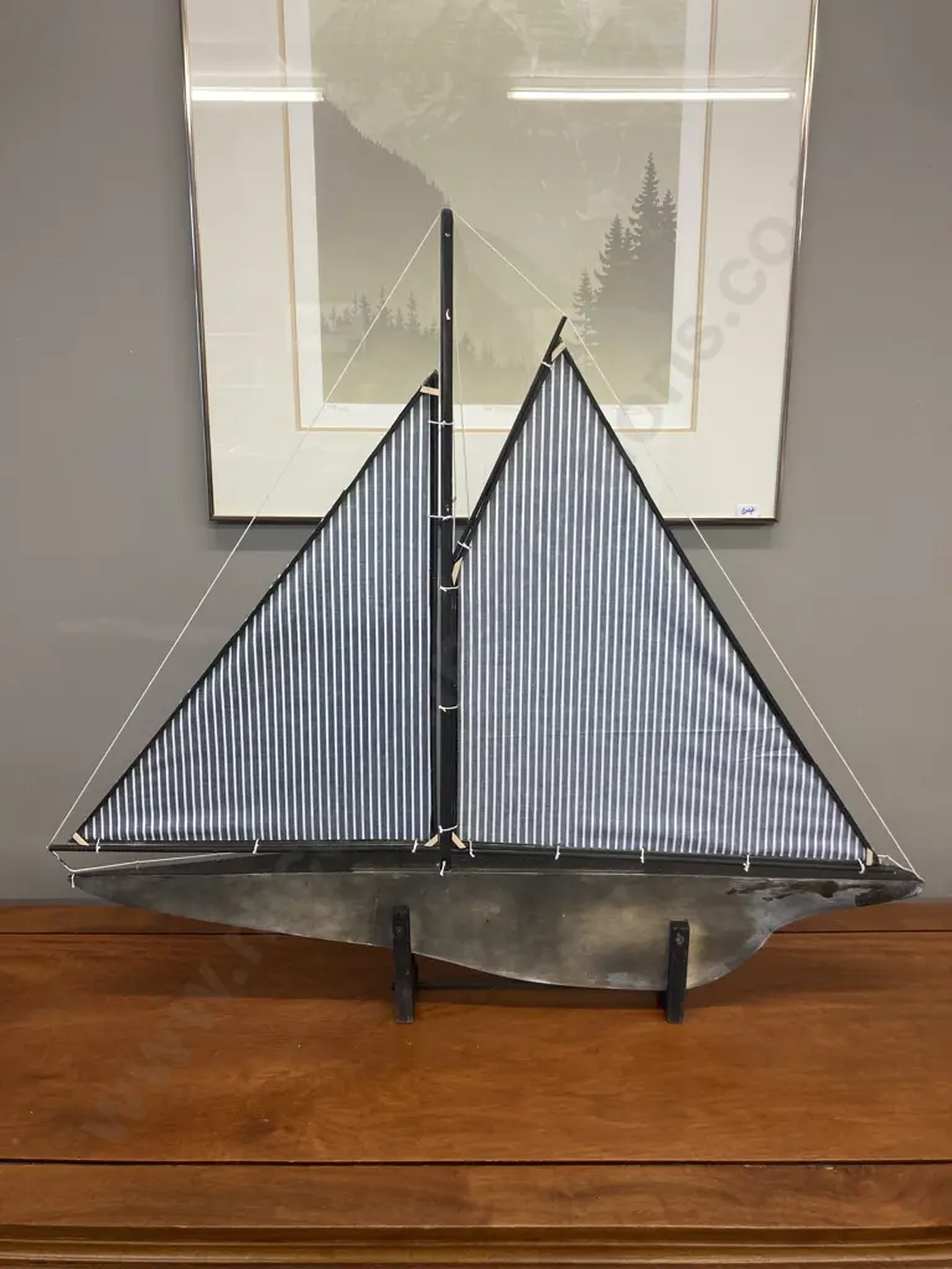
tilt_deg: -12.5
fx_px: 1027
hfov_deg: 49.7
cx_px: 476
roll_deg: +0.0
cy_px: 634
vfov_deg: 63.4
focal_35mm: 28
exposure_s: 1/50
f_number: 1.8
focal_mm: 3.99
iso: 80
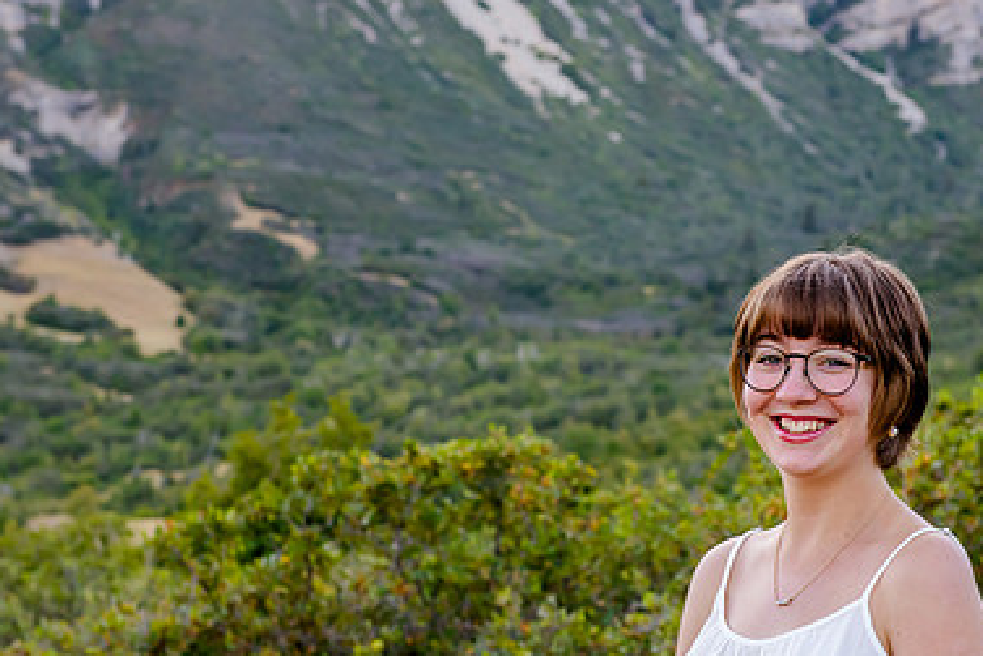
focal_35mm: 108
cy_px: 419
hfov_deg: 18.9
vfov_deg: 12.7
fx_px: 2950
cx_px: 630
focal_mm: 70
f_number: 7.1
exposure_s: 1/200
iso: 800
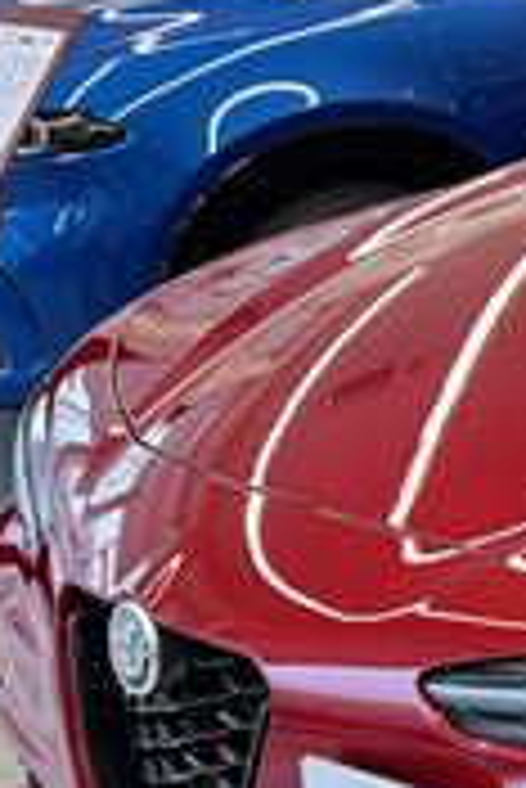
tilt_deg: -18.6
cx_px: 1061
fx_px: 2165
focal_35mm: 99
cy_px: 585
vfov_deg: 20.4
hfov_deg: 12.2
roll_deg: -0.1
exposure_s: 1/100
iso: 125
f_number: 1.5
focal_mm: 5.7
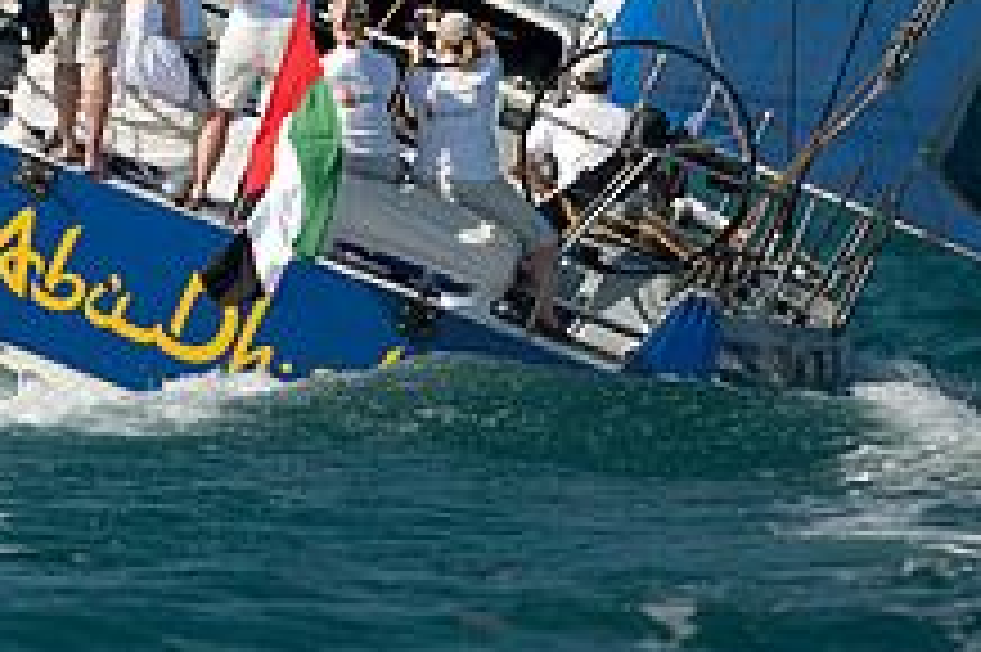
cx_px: 171
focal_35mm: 1066
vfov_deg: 1.3
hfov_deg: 1.9
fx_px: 29026
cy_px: -99
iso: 100
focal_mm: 400
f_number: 4
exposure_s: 1/800
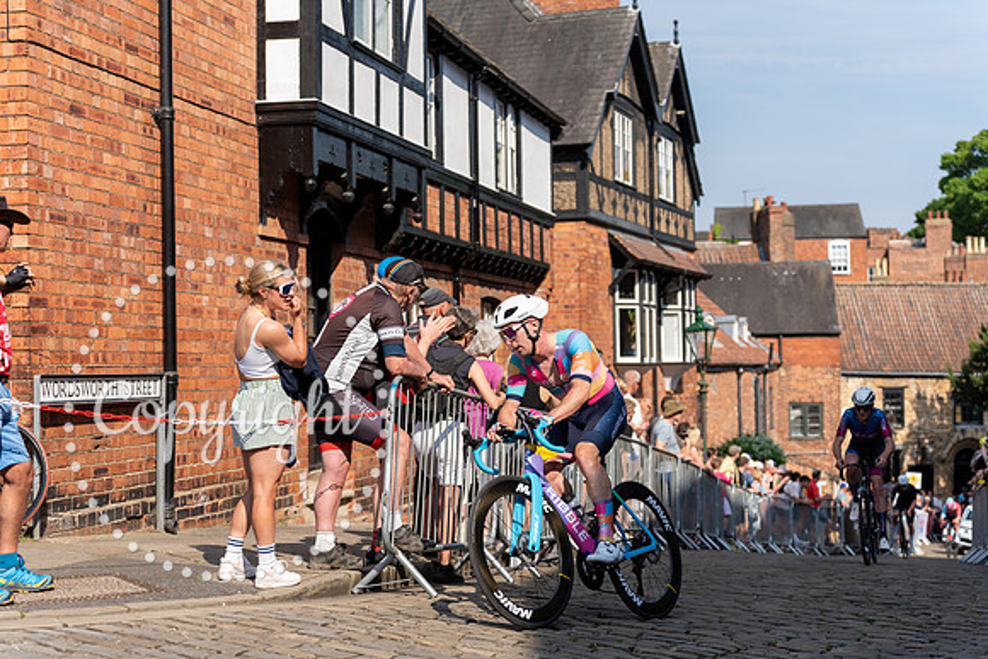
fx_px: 1565
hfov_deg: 35.0
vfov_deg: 23.8
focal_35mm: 57
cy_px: 330
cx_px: 494
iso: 100
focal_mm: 57
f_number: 2.8
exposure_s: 1/1250
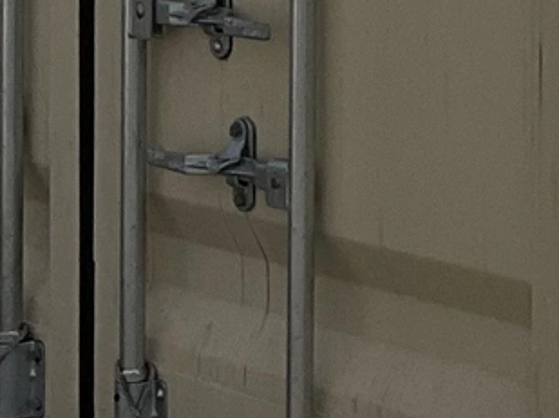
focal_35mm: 188
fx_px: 3032
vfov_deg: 7.5
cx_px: 1265
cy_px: -519
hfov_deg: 9.5
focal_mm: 3
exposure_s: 1/4785
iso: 25
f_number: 1.8
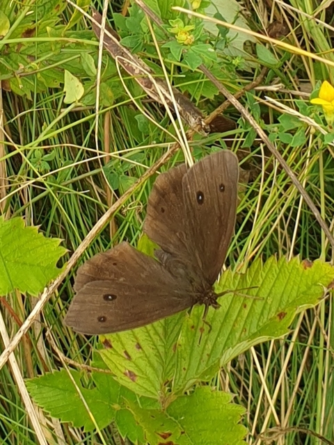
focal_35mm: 26
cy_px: 222
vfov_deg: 67.3
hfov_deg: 53.1
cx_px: 167
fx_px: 334
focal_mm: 4.3
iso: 50
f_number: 2.4
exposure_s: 1/511
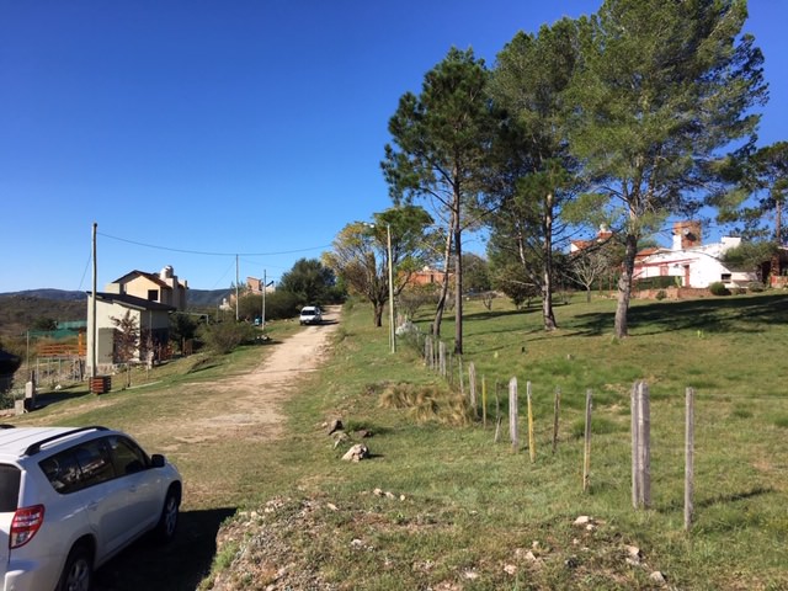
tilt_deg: +2.2
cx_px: 394
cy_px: 296
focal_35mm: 29
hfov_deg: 61.7
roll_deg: -0.6
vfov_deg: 48.2
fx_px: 660
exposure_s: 1/1374
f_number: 2.2
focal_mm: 4.15
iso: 25
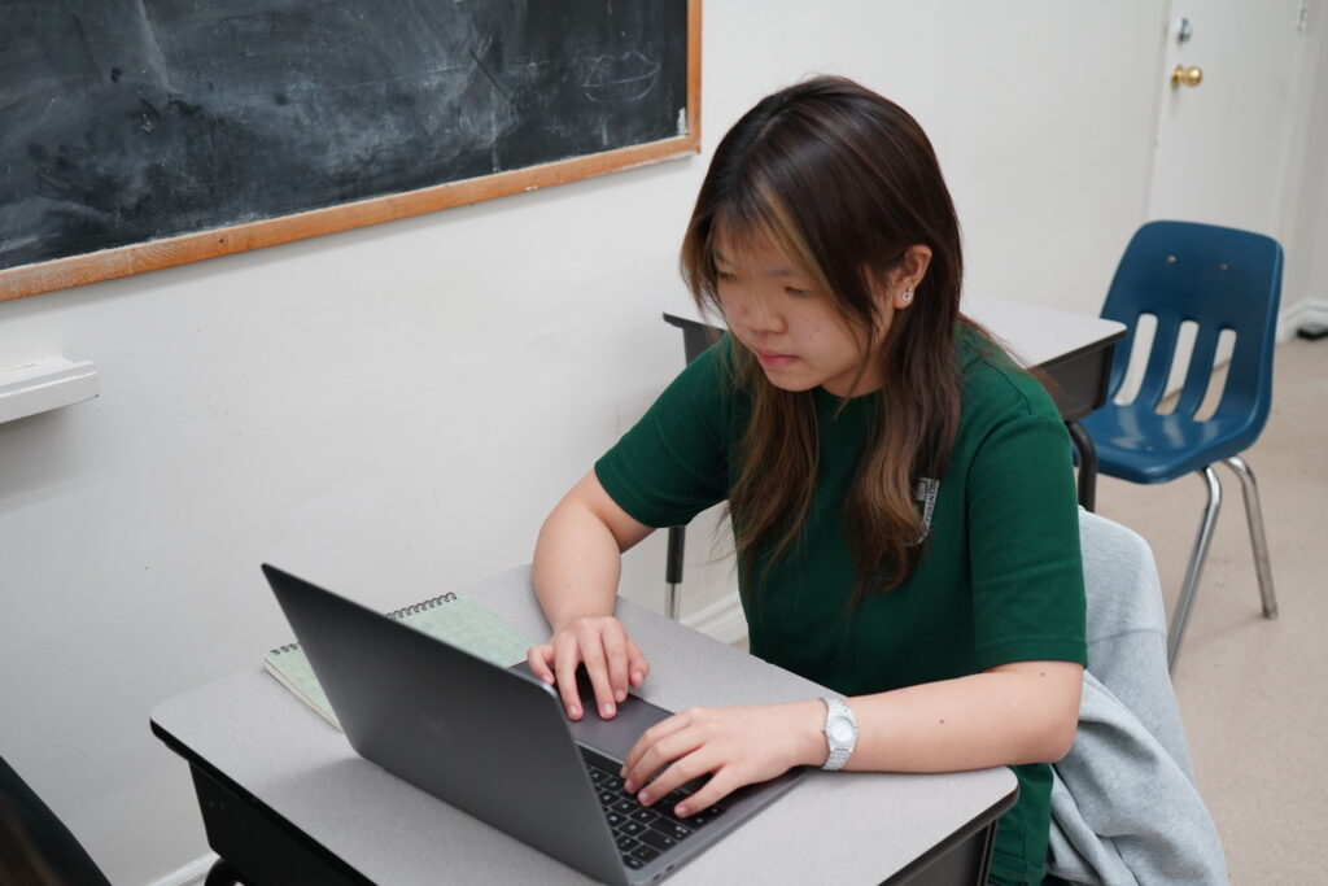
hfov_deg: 47.4
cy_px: 443
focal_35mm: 41
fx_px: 1513
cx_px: 664
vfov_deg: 32.6
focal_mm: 41
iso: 2000
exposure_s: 1/160
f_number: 4.5
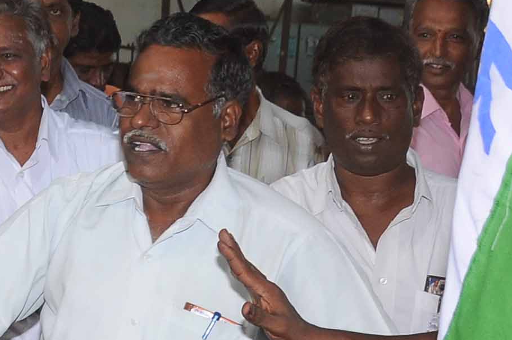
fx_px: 1803
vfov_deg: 10.8
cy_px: 218
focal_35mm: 127
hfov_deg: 14.6
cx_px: -336
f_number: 7.1
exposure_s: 1/125
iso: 250
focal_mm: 18
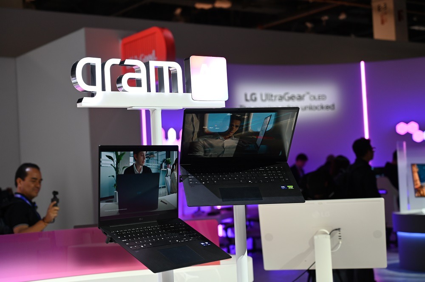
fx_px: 684
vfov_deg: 23.3
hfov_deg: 34.5
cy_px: 141
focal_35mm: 58
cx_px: 212
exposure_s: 1/125
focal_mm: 58
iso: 500
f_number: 4
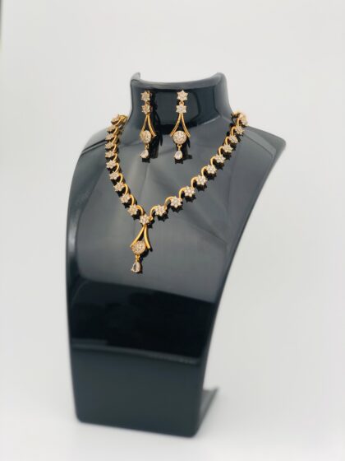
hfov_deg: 28.0
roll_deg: -0.7
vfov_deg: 36.8
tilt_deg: -11.9
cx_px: 172
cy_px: 230
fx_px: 691
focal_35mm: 52
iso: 16
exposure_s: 1/100
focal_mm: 6
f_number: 2.4
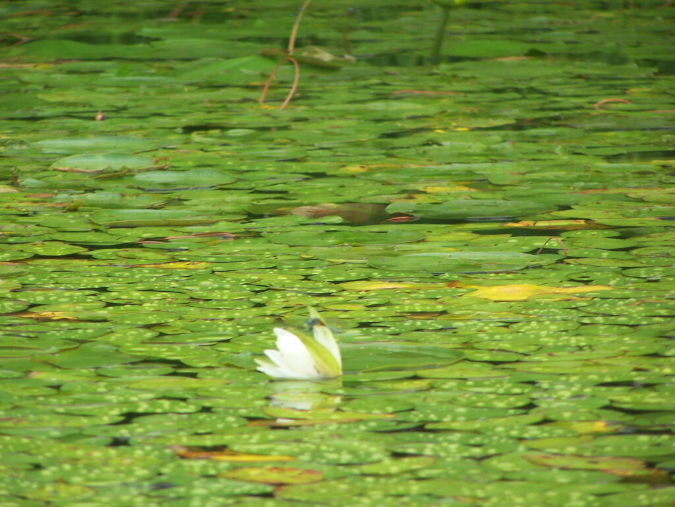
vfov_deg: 3.9
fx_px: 7410
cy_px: 254
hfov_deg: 5.2
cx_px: 338
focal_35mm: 380
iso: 140
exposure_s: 1/400
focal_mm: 63
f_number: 3.7
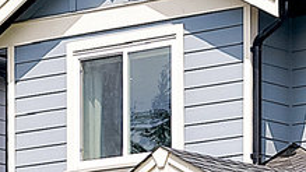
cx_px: 553
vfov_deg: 5.0
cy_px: 128
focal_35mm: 245
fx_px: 1987
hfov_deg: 8.5
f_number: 7.1
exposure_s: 1/400
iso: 320
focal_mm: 32
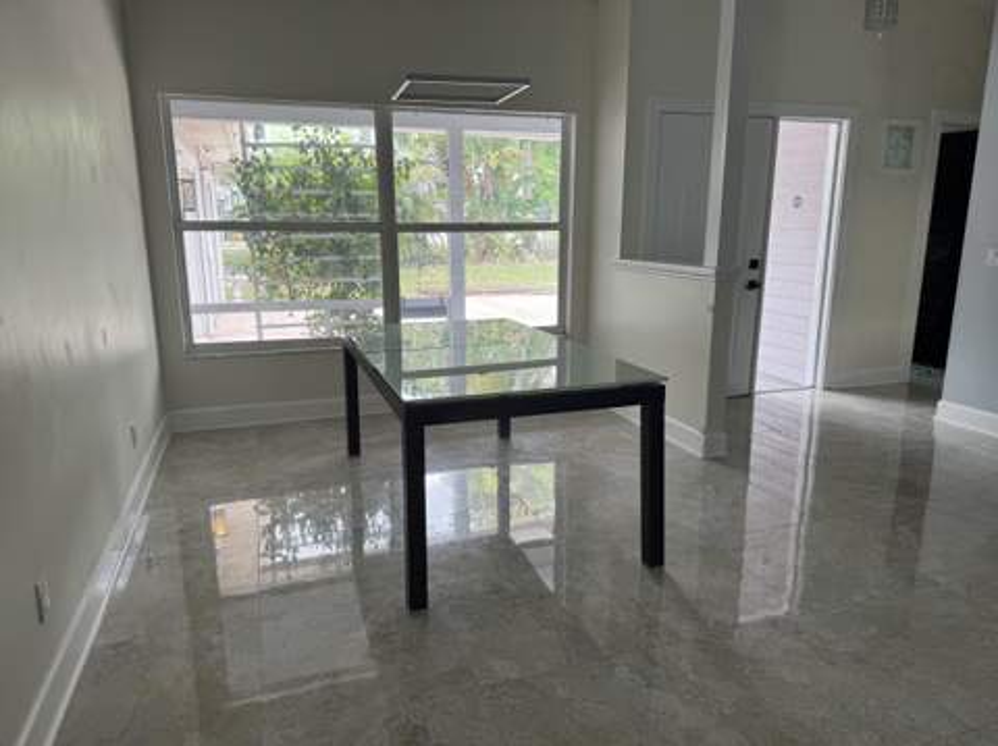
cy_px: 373
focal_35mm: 24
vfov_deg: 56.7
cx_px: 499
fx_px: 691
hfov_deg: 71.7
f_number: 1.78
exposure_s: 1/122
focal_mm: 6.76
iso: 64
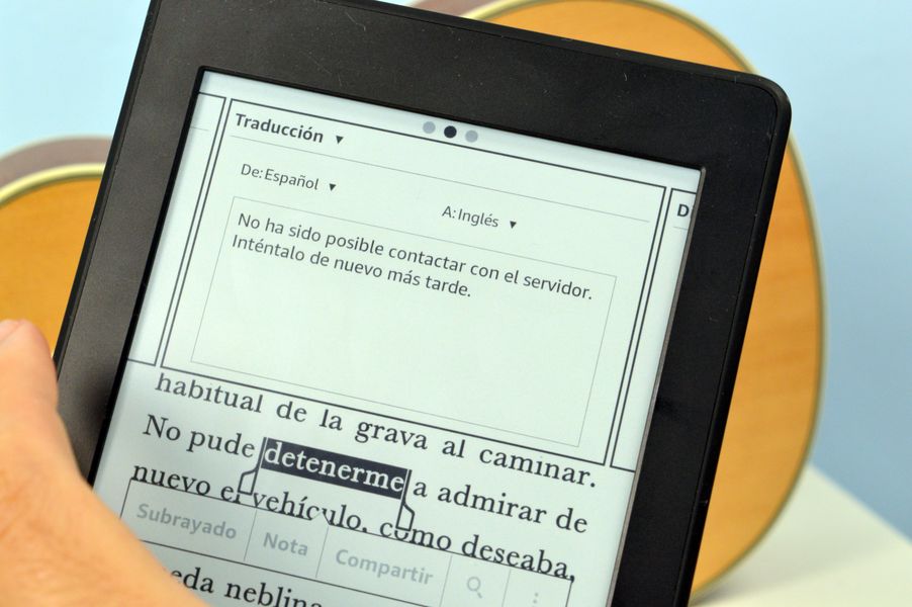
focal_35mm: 82
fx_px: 2088
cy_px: 304
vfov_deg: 16.5
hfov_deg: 24.6
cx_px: 456
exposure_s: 1/15
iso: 800
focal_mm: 55
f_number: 10
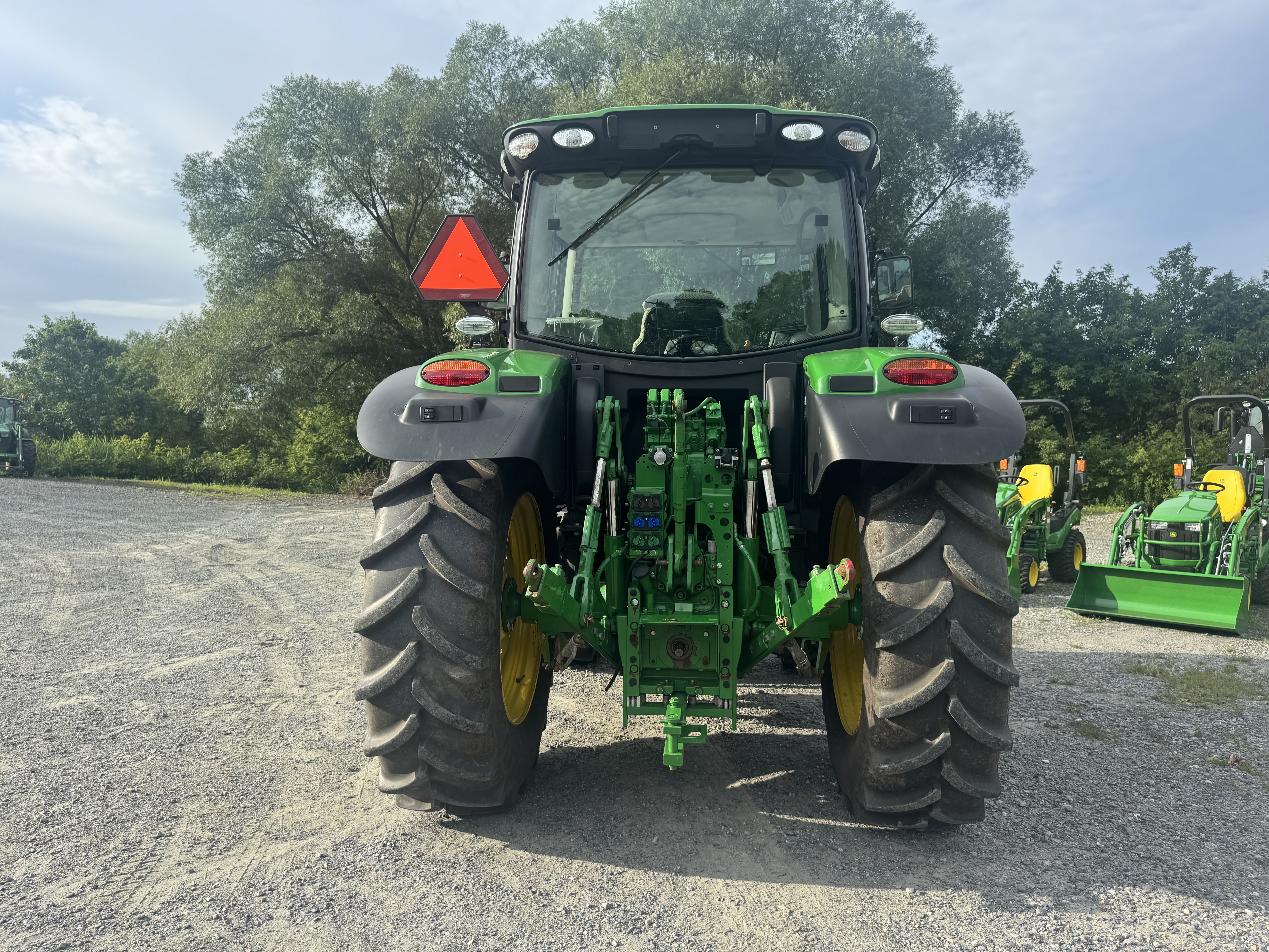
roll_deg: +0.2
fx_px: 880
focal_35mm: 24
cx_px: 634
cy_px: 476
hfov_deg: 71.6
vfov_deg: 56.8
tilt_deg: -0.4
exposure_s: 1/1560
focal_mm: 6.76
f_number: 1.78
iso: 80
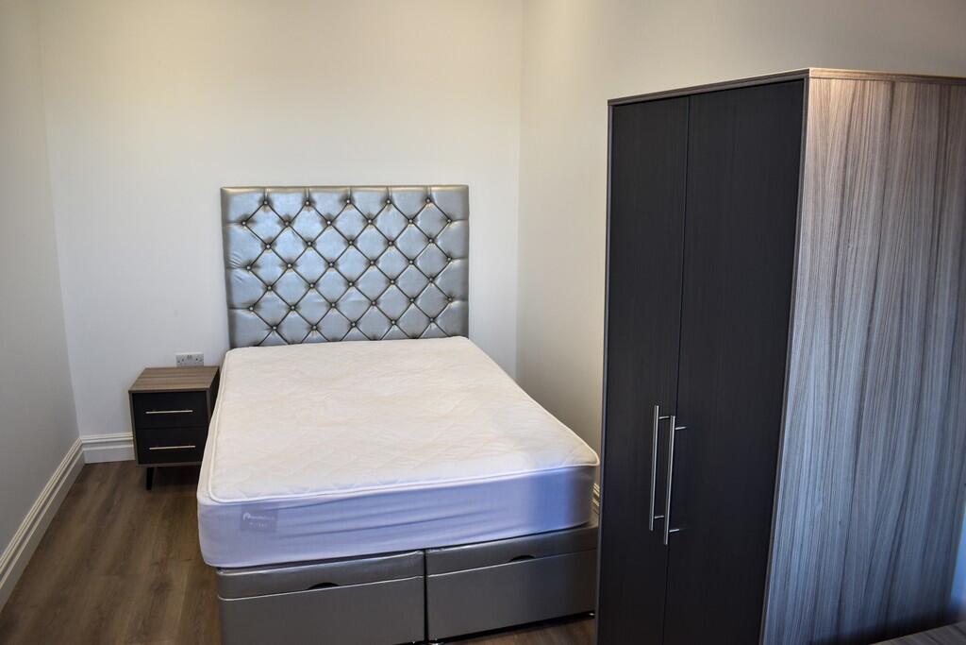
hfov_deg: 67.4
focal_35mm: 27
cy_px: 322
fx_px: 725
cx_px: 483
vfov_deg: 47.9
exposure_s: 1/80
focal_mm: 18
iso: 400
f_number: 4.5
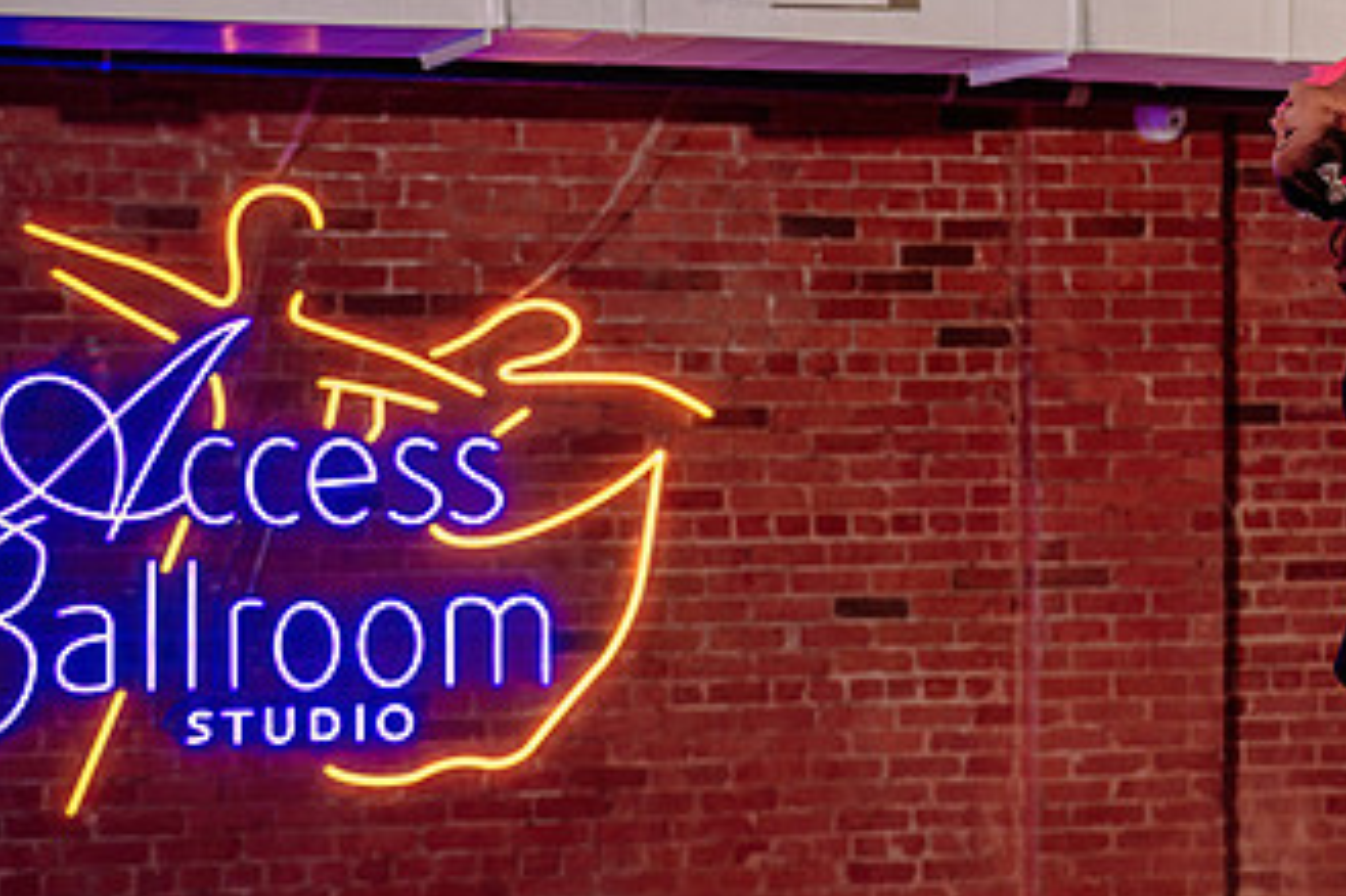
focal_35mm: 109
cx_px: 1029
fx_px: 4073
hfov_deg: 18.6
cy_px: 529
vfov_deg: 12.5
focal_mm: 42
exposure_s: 1/250
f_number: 2
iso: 500
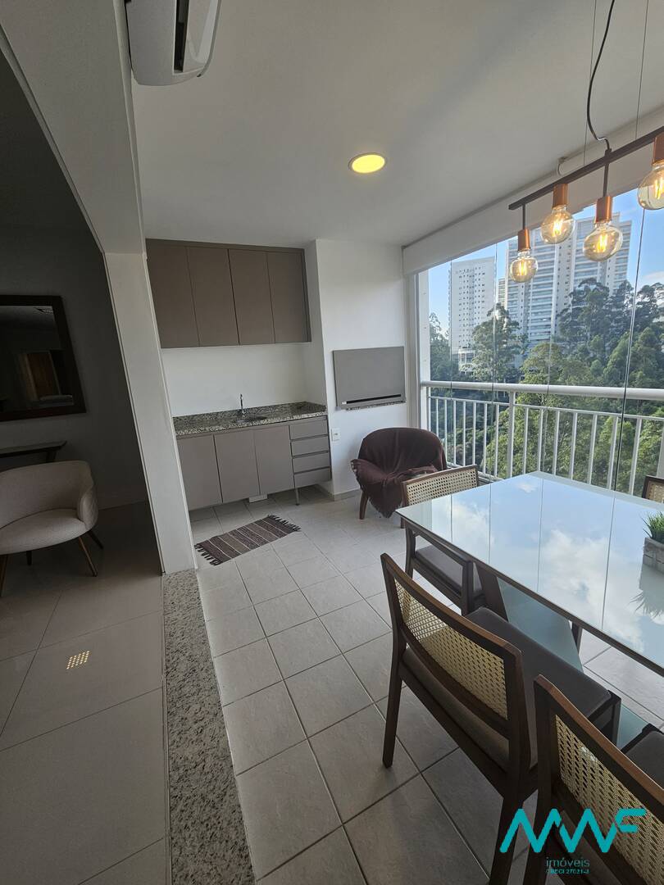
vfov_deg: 106.2
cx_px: 332
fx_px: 332
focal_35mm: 13
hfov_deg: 89.9
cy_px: 442
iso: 50
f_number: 2.2
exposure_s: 1/221
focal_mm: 2.2
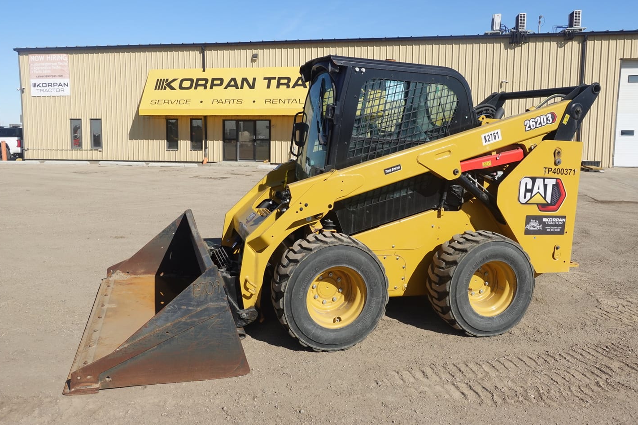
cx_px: 310
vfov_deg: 47.8
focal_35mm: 27
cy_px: 187
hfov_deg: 67.4
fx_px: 478
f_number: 5.6
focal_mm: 9.4
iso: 125
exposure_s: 1/640
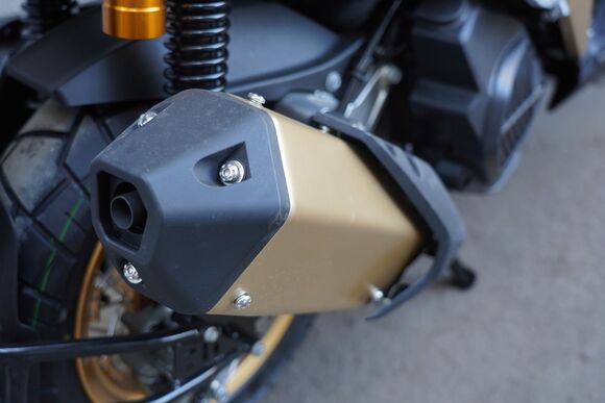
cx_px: 302
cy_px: 202
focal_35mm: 49
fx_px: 824
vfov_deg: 27.5
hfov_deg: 40.3
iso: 640
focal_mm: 49
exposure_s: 1/160
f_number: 4
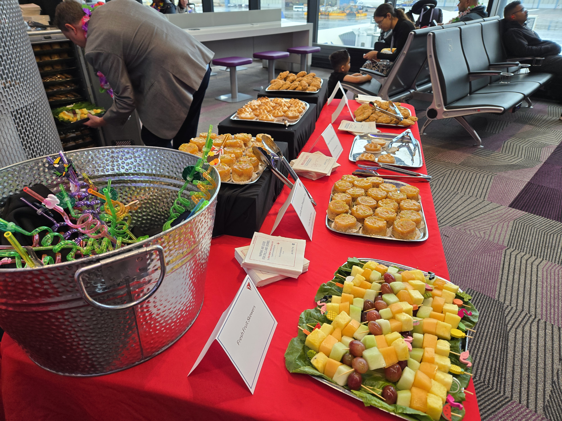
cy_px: 210
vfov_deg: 58.9
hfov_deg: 73.9
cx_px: 281
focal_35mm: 23
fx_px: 373
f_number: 1.8
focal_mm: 5.4
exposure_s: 1/120
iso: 100
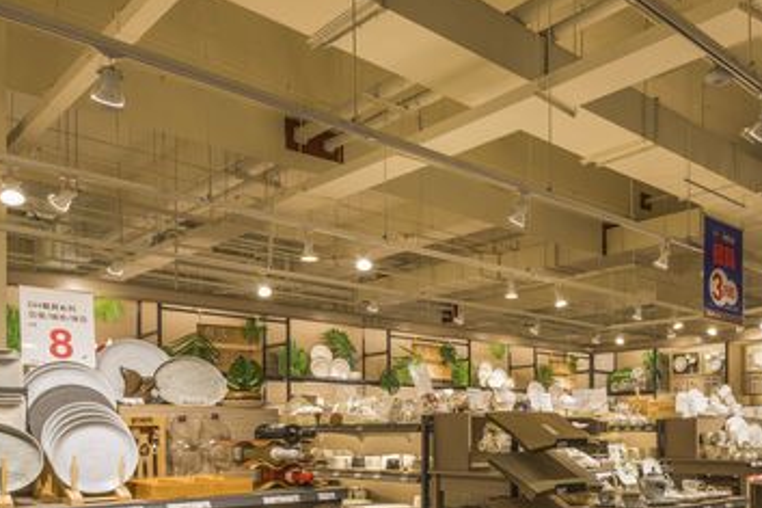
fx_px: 719
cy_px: 426
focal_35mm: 34
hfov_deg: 52.4
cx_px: 603
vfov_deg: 37.1
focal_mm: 16
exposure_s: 1
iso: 100
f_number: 16
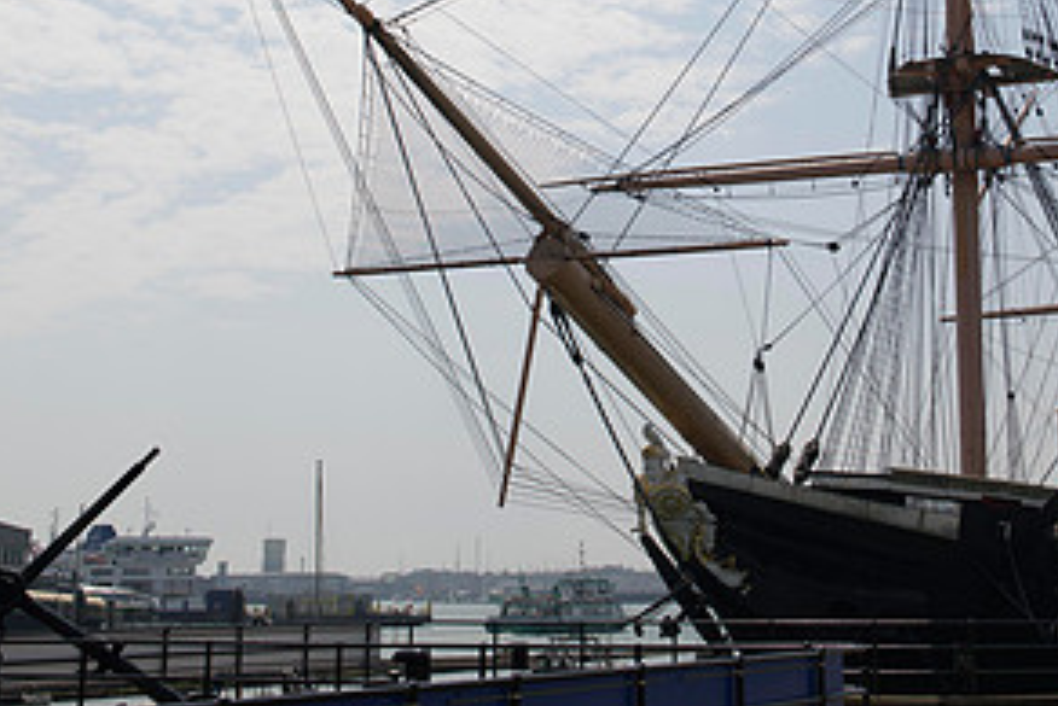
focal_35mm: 65
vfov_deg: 20.4
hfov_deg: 30.8
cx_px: 650
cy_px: 35
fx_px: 1911
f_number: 6.3
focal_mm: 32
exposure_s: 1/800
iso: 64
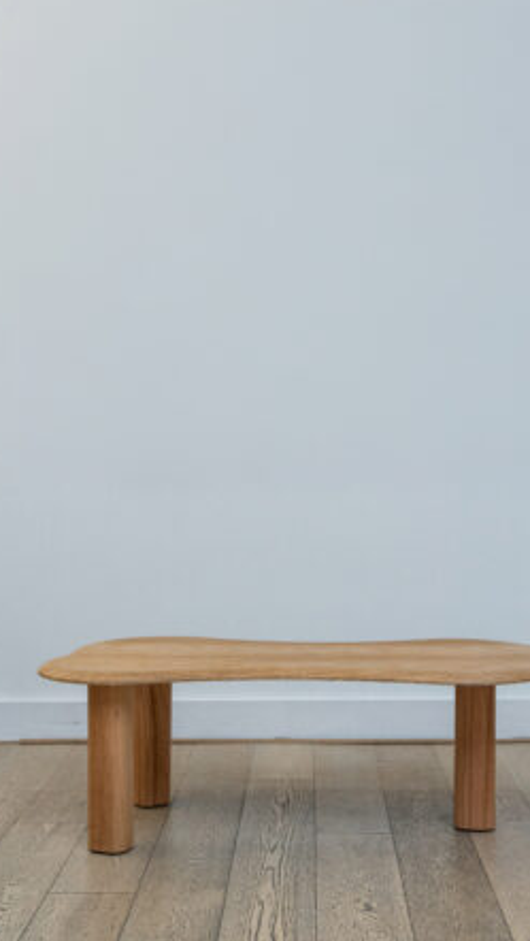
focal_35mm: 48
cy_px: 468
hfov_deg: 24.9
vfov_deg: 42.9
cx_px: 304
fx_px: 1198
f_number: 3.5
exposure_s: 1/100
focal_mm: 30
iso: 1250
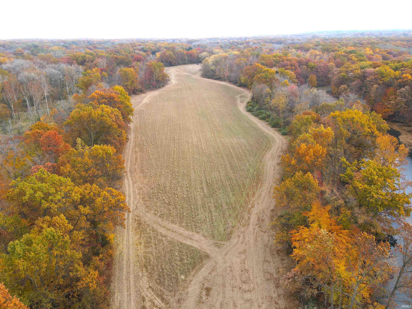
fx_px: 286
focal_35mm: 24
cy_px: 154
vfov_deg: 56.8
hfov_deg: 71.6
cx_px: 206
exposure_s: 1/200
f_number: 2.8
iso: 100
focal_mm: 4.5
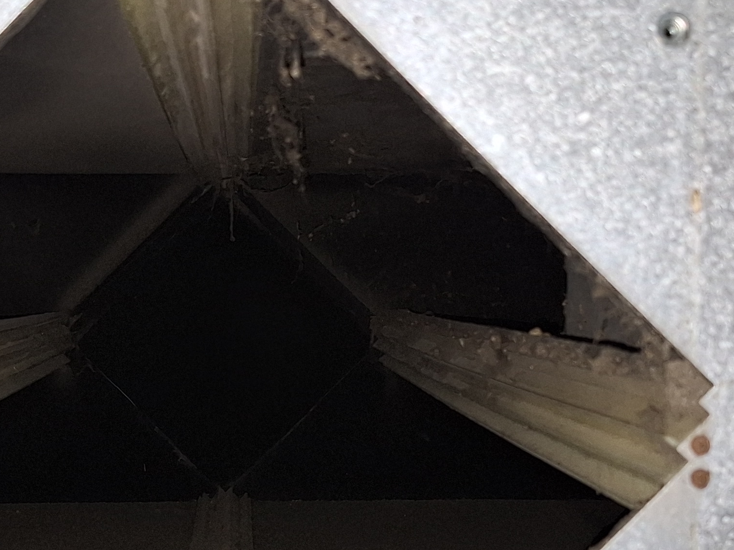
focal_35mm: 62
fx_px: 1314
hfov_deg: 31.0
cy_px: 340
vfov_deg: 23.6
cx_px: 247
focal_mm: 5.54
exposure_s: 1/40
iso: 80
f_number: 1.8
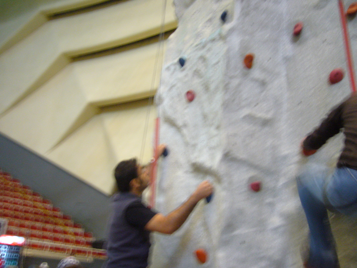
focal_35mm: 35
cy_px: 134
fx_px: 361
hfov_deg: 52.6
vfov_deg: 40.7
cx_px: 178
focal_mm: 5.8
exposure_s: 1/8
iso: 200
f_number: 2.8
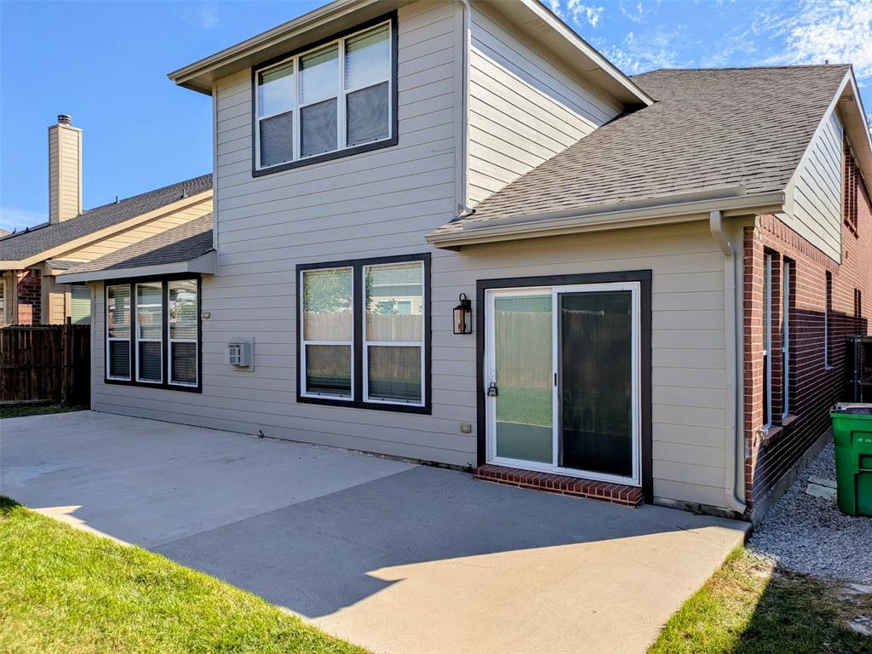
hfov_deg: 69.4
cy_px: 327
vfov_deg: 54.9
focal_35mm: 25
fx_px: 630
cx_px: 436
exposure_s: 1/1580
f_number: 1.89
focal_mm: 5.43
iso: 37
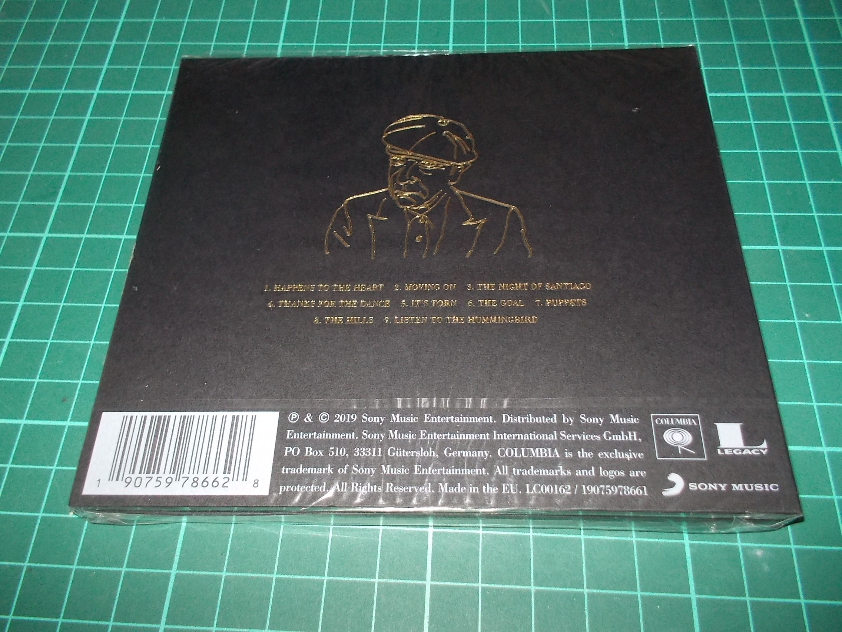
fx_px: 705
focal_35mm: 29
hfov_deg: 61.7
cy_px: 316
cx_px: 421
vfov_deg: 48.2
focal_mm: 4.1
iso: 200
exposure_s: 1/30
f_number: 3.3
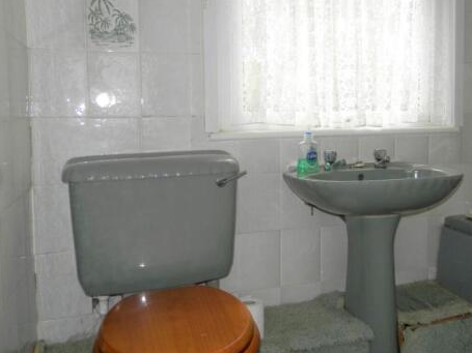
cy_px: 141
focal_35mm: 32
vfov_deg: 43.9
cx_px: 287
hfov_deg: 56.3
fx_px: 436
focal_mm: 4.5
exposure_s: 1/60
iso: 80
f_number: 3.1
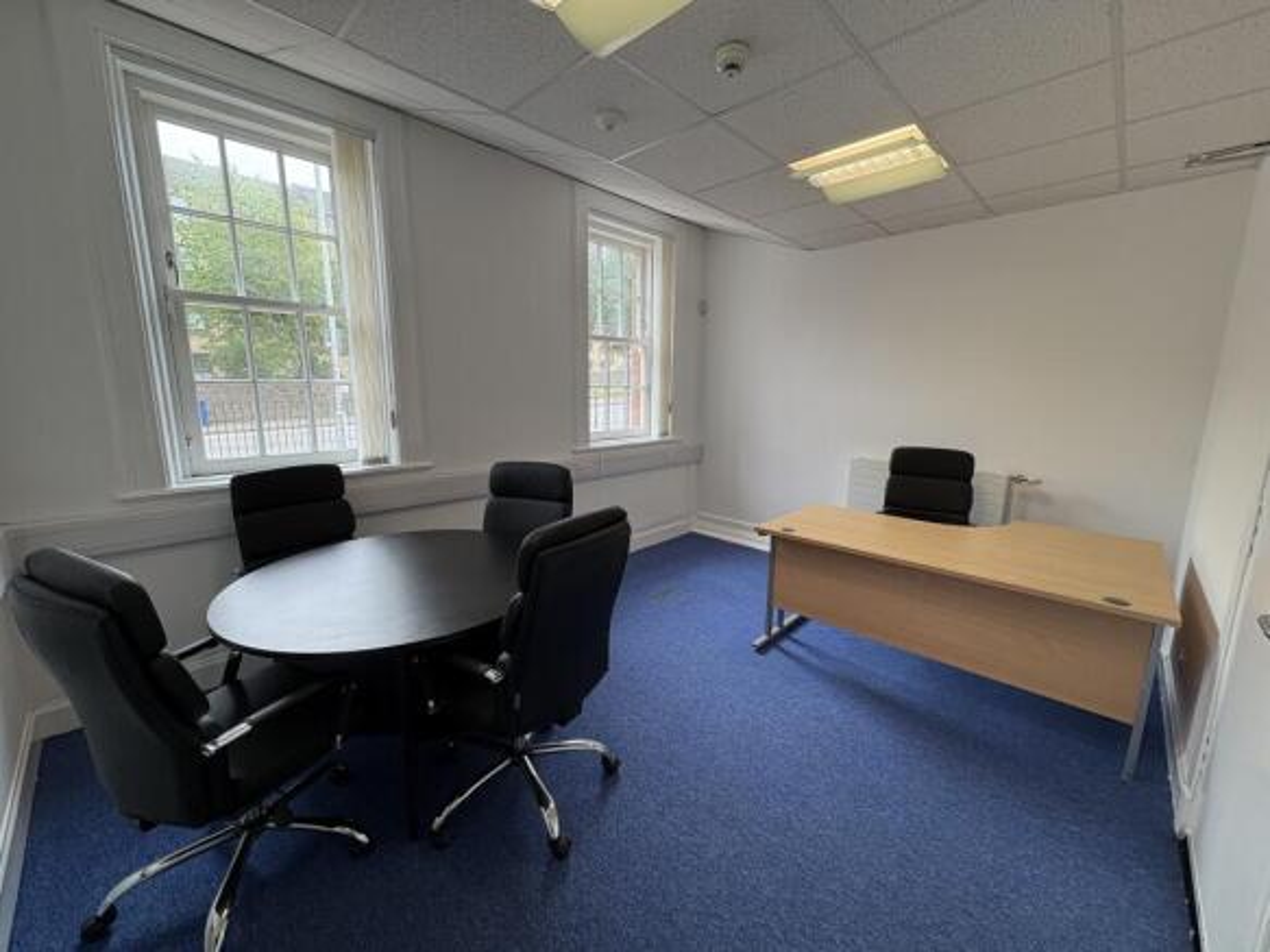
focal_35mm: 14
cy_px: 476
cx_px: 635
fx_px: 514
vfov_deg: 85.7
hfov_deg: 102.1
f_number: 2.2
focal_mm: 2.22
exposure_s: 1/100
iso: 80
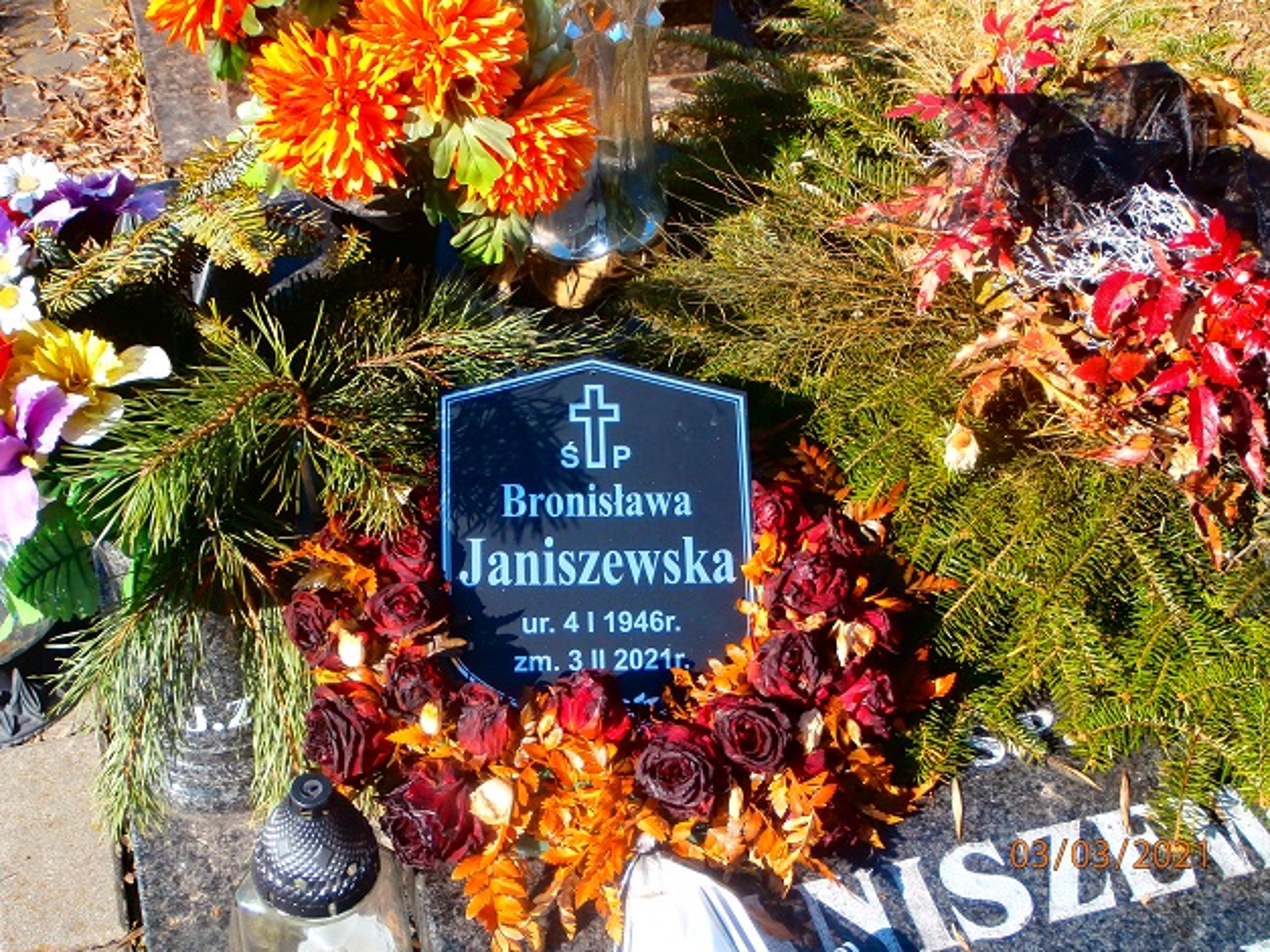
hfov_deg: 39.7
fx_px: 1761
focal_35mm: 48
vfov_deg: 30.3
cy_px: 470
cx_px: 638
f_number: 4.2
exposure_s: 1/250
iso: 100
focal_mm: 8.29
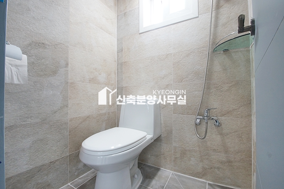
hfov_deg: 95.0
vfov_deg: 72.0
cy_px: 94
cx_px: 142
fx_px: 130
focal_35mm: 16
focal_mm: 11
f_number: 9
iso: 800
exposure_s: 1/10
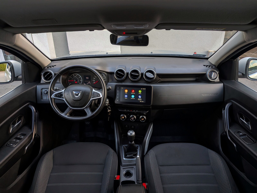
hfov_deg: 71.6
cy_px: 96
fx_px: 178
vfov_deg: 56.8
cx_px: 128
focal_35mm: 24
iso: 30
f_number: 1.7
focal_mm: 4.53
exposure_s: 1/92
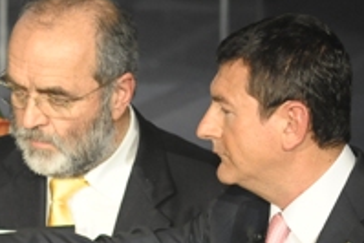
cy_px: 334
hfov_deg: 2.1
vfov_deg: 1.4
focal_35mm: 962
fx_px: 9734
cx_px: 27
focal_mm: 300
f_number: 4
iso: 2000
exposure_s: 1/160
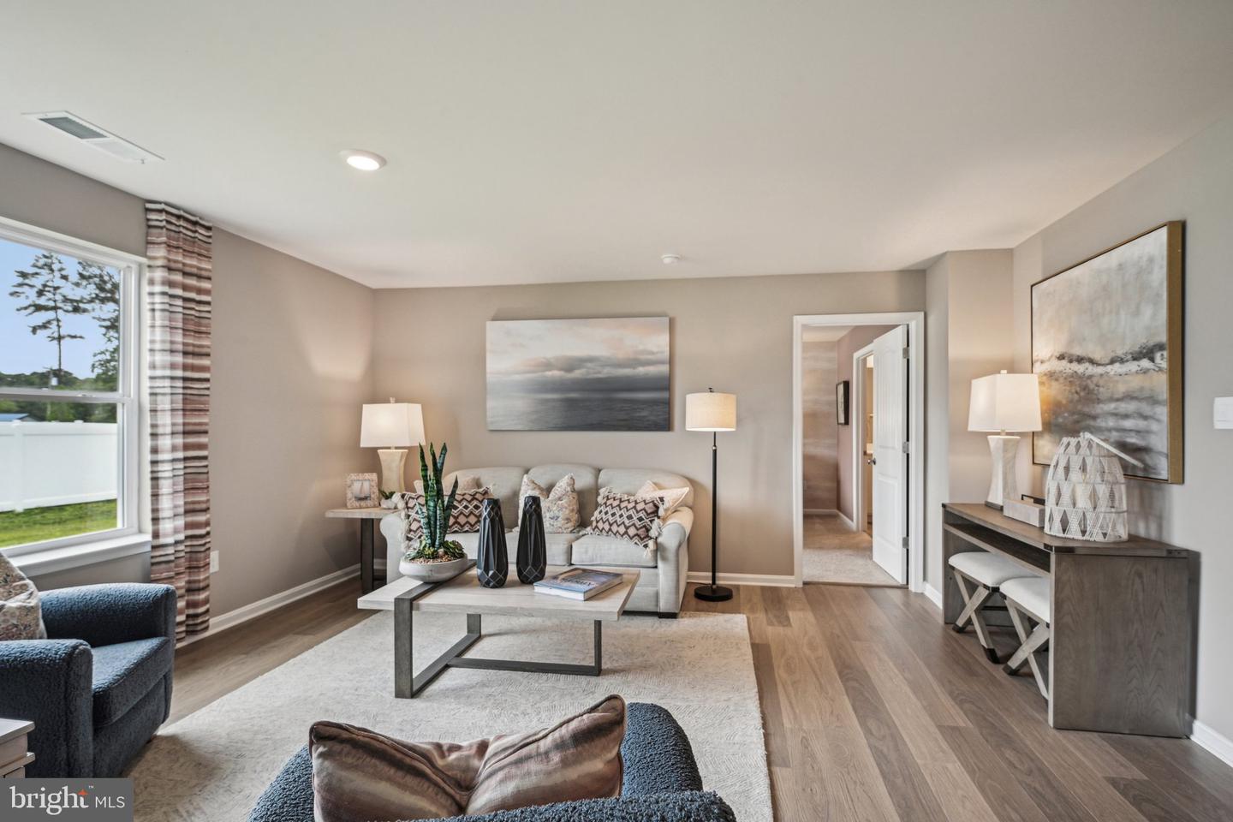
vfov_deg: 73.7
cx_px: 616
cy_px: 411
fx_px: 548
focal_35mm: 16
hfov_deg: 96.7
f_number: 8
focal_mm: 16
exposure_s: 1/50
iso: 800
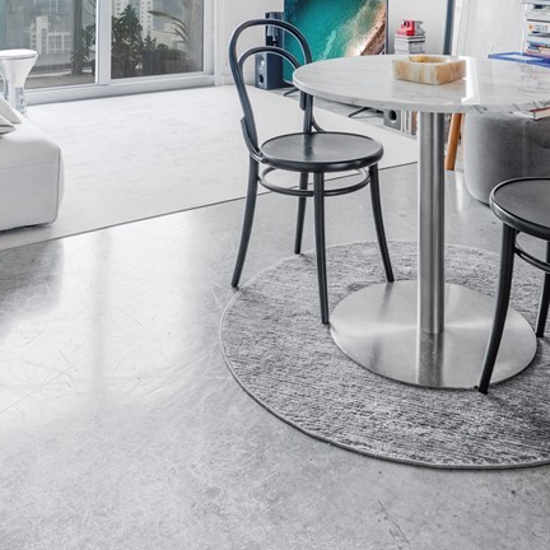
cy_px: -50
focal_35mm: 40
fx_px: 719
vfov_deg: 35.9
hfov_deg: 41.8
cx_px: 297
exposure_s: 1/2.5
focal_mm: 12
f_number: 8
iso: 100
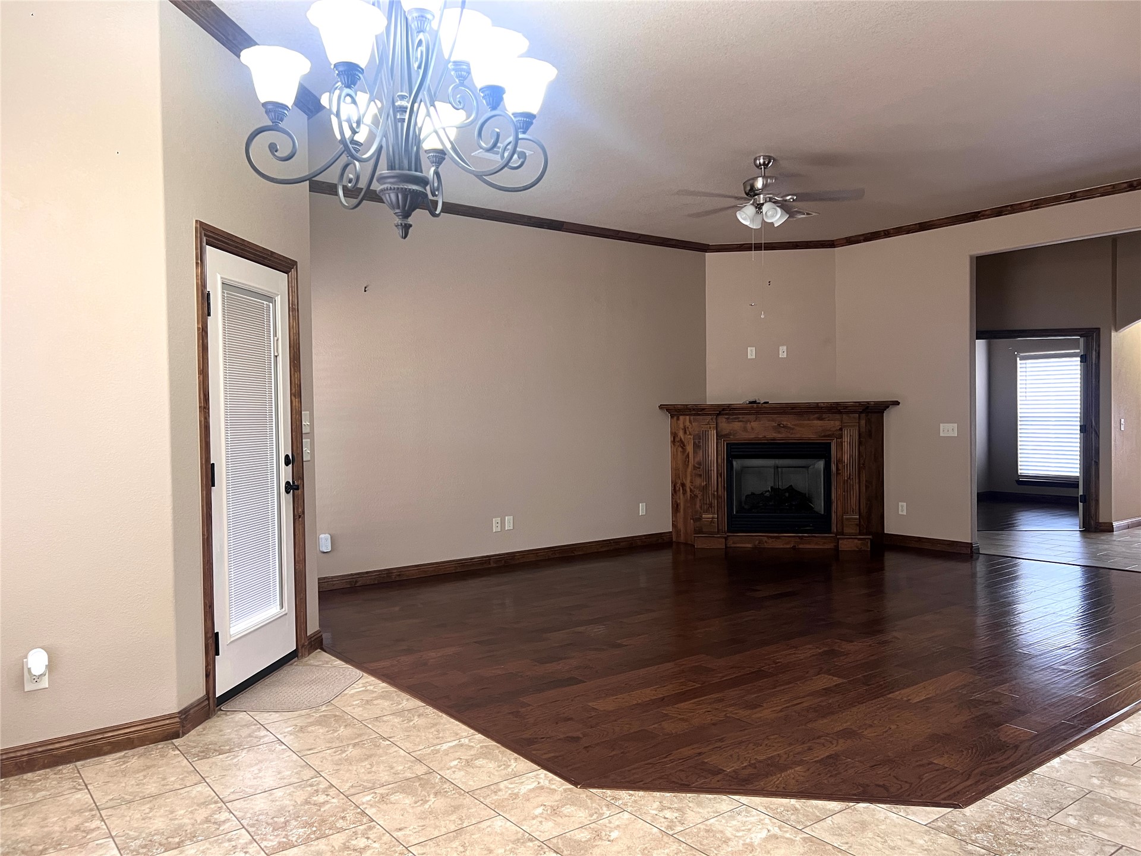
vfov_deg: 53.1
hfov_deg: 67.3
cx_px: 570
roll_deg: +1.7
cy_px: 428
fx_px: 857
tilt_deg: -0.4
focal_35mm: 26
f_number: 1.5
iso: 200
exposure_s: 1/60
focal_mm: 5.7
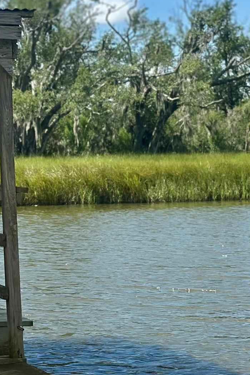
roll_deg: +0.2
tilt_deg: -2.2
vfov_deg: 14.1
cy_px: 190
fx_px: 1521
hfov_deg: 9.4
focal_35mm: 146
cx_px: 106
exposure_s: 1/5882
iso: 100
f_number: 1.78
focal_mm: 6.86
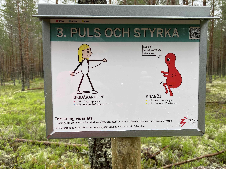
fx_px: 170
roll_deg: +1.9
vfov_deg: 53.1
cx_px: 113
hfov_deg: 67.3
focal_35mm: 26
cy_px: 84
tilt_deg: -3.5
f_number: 1.8
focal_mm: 4.25
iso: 32
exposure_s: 1/237
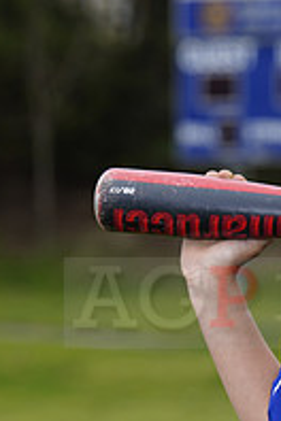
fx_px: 5175
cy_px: 286
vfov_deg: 4.7
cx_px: 422
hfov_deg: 3.1
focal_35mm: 442
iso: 100
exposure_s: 1/250
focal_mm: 151
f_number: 6.3
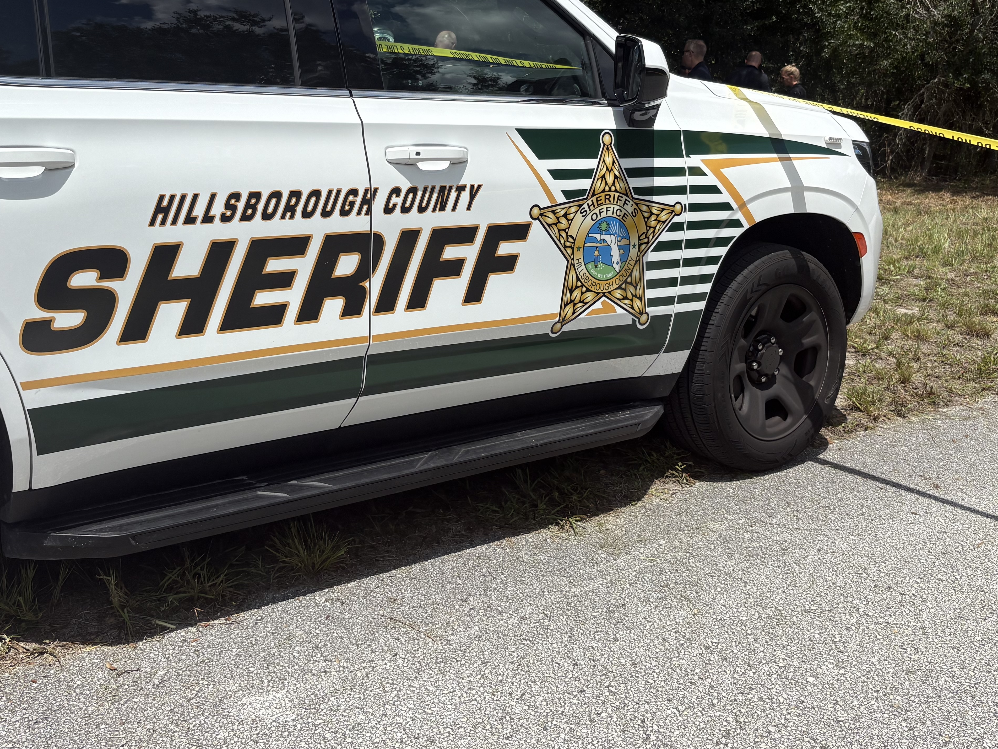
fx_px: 1124
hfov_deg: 47.7
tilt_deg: -8.4
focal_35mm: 39
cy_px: 221
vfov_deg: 36.2
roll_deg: -2.1
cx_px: 435
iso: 50
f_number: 1.6
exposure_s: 1/5814
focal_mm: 5.96
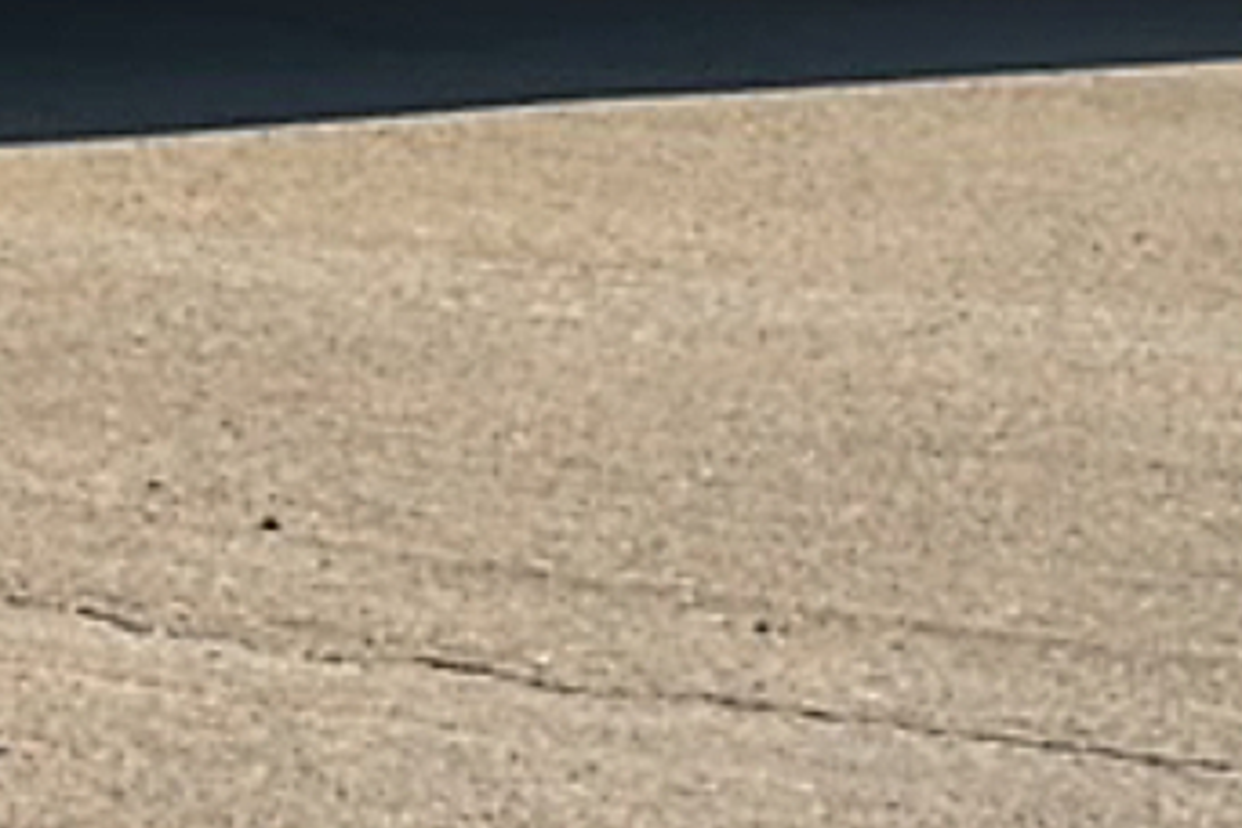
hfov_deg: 13.5
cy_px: -955
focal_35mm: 146
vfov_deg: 8.8
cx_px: -410
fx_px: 5037
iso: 80
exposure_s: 1/6289
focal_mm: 6.86
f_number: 1.78
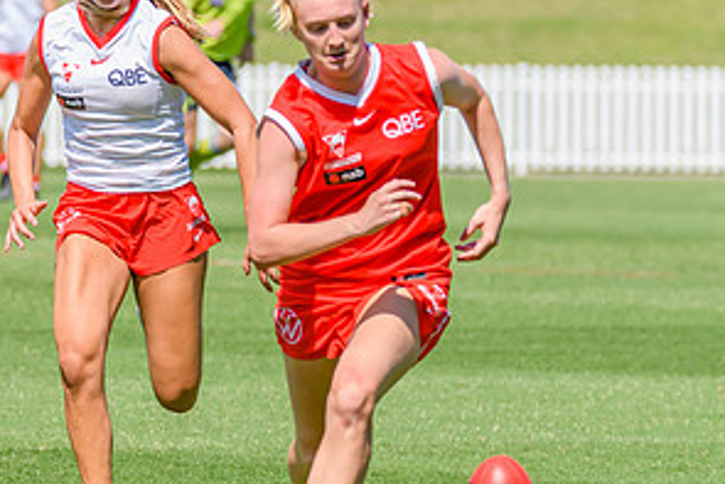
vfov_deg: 1.8
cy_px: 296
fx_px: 15111
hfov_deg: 2.7
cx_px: 140
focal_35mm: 750
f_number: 8
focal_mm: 320
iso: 800
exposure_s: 1/2000
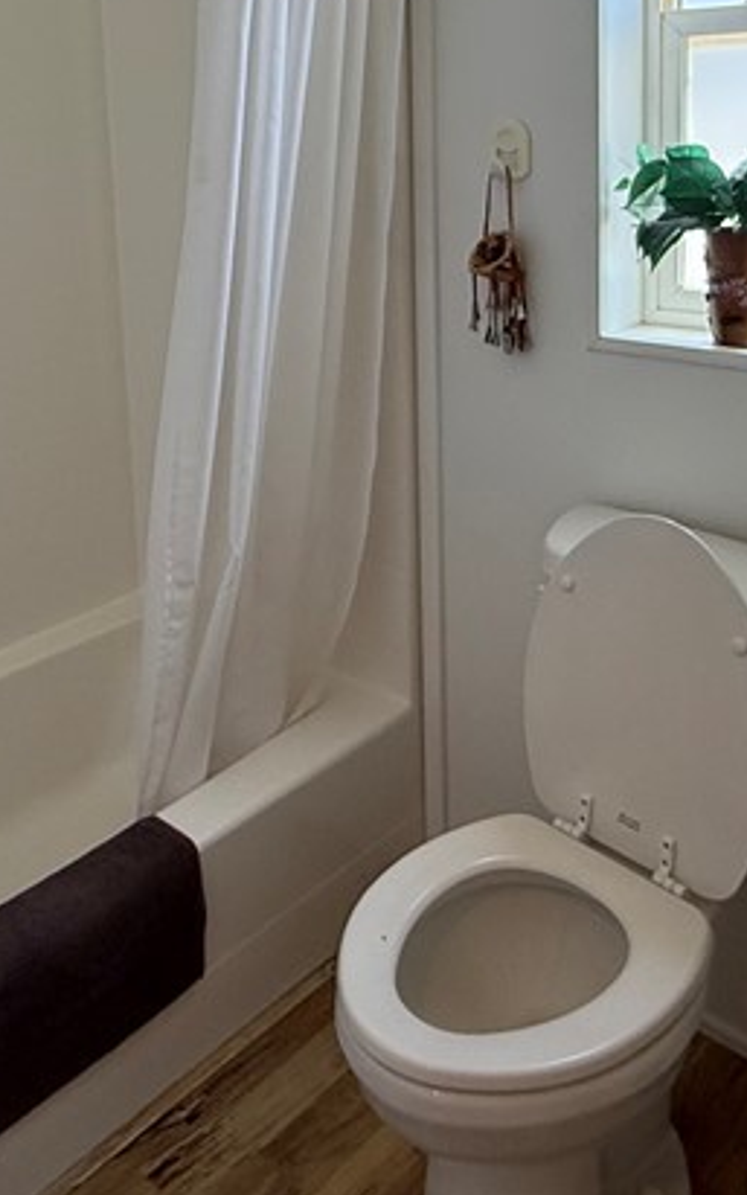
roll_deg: +3.8
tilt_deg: -8.9
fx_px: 1205
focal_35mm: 37
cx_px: 171
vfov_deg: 50.3
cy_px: 282
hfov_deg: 33.6
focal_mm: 2.22
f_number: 2.2
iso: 200
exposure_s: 1/120
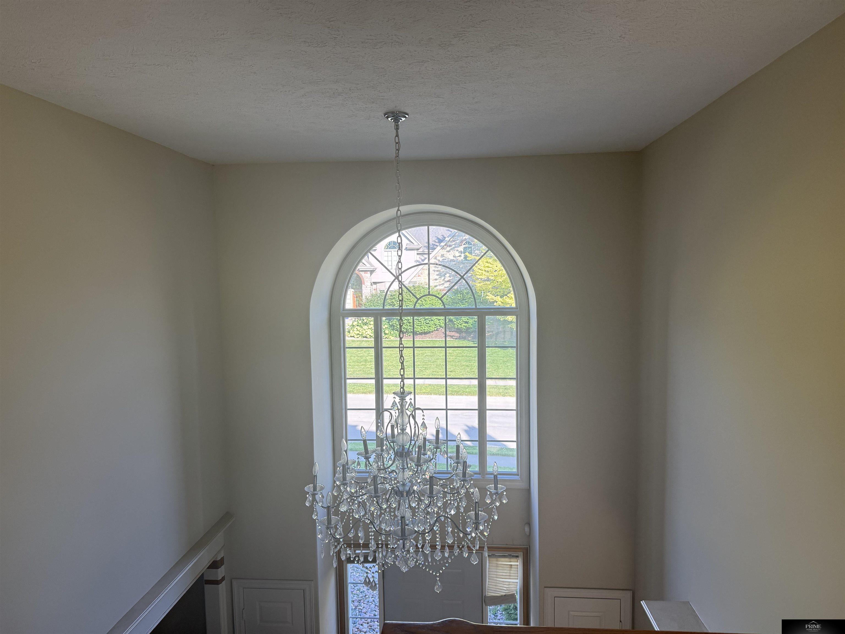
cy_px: 317
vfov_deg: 56.8
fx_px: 586
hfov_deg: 71.6
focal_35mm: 24
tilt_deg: -3.5
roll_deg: +0.6
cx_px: 422
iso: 100
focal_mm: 6.76
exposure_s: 1/246
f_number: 1.78
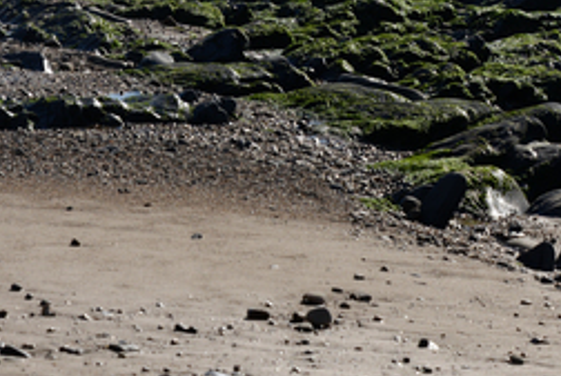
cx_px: 203
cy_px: -32
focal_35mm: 214
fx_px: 3341
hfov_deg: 9.6
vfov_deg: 6.4
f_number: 8
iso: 100
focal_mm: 90
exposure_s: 1/640
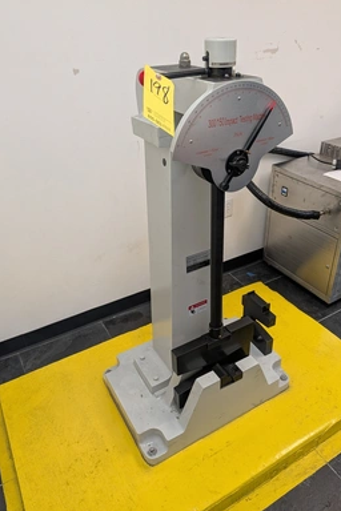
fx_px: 369
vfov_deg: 69.4
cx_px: 199
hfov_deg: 49.3
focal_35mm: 26
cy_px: 265
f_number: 1.68
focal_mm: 6.9
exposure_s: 1/120
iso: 142
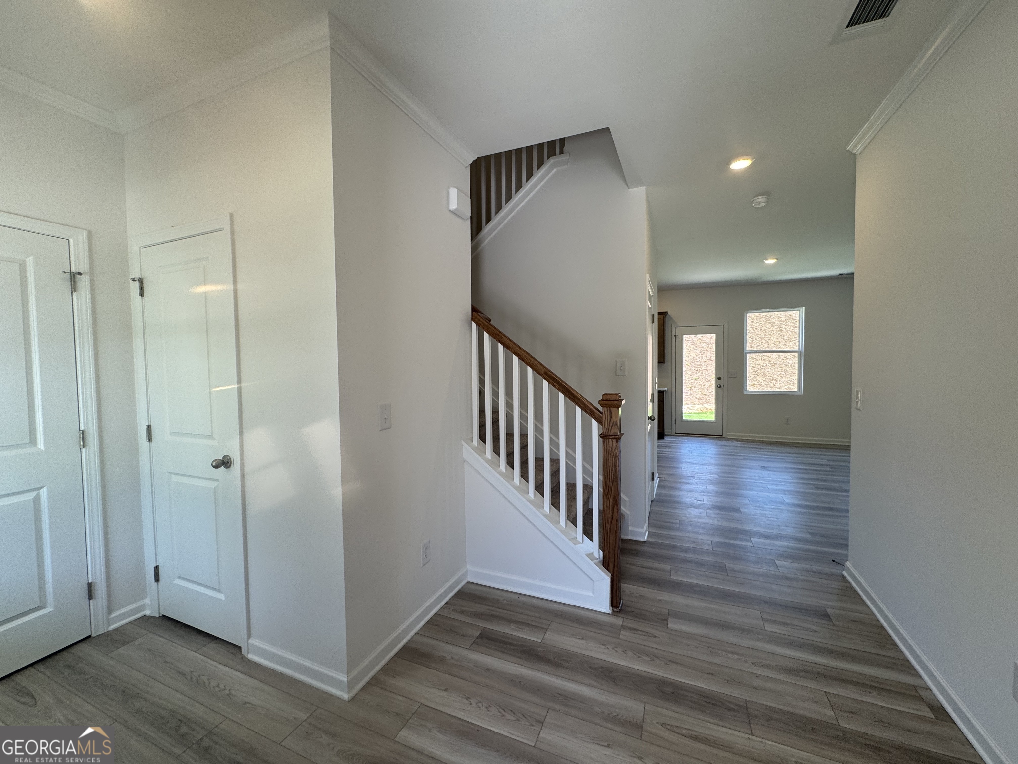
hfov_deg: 102.1
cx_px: 509
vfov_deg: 85.7
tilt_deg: -3.5
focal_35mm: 14
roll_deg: +0.1
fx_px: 412
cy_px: 382
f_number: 2.2
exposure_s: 1/120
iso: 64
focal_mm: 2.22
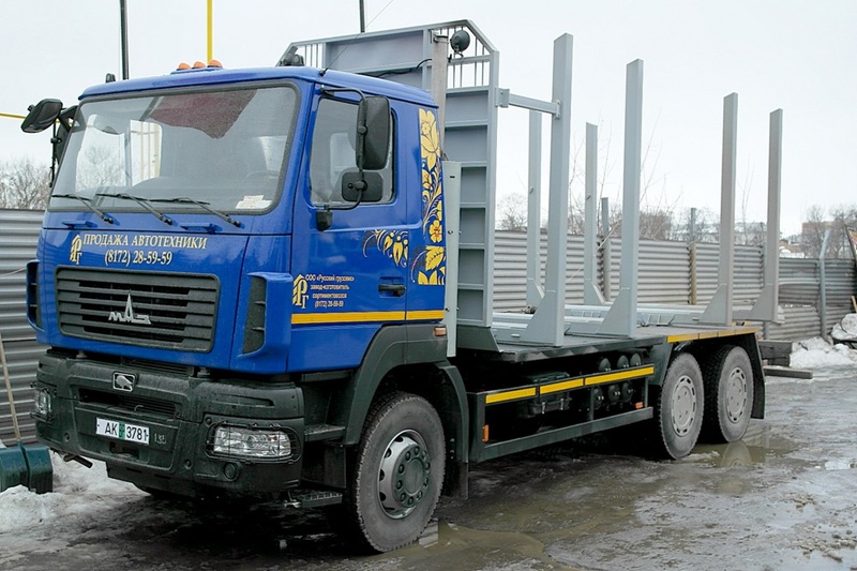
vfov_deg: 29.2
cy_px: 286
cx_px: 428
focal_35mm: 46
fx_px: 1095
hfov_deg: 42.8
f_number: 5.6
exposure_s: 1/320
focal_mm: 30
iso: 200
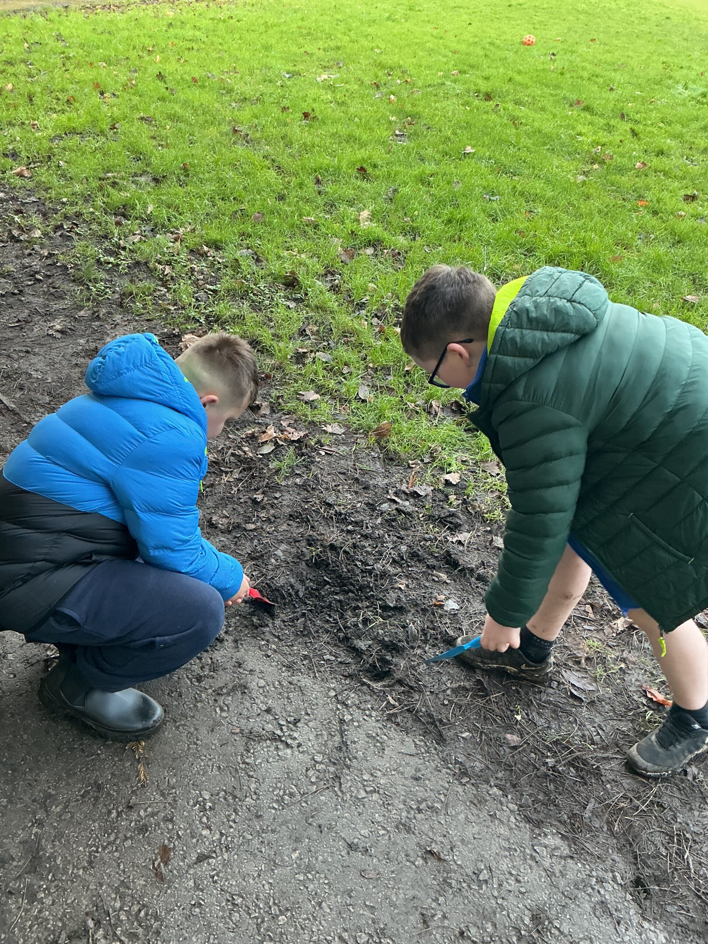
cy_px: 472
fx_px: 791
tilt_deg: -34.6
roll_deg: -5.1
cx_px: 354
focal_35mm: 29
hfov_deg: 48.2
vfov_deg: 61.7
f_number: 1.8
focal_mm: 3
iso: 80
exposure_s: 1/60
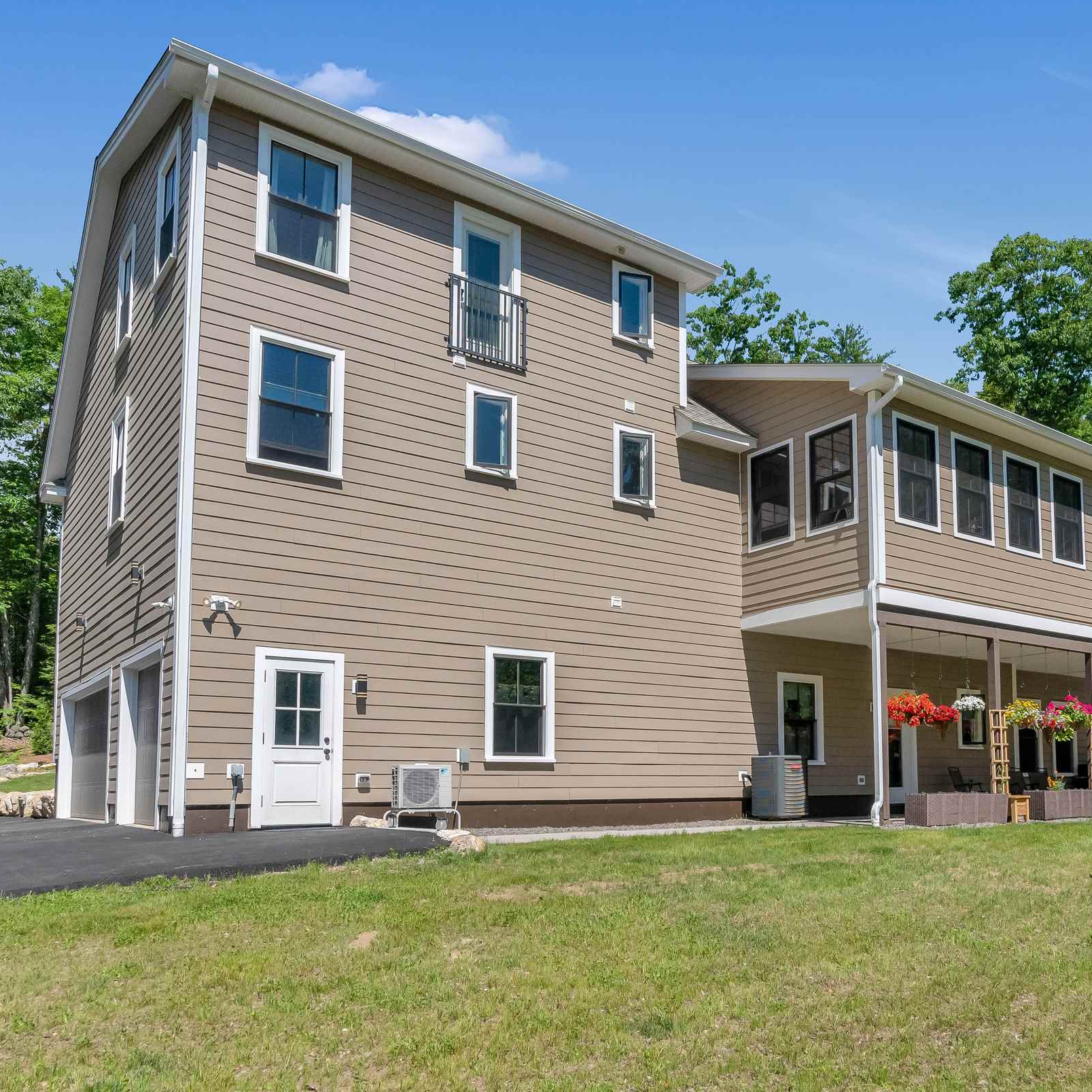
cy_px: 494
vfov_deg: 60.8
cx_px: 708
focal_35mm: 26
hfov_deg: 59.8
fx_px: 928
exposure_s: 1/4000
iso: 800
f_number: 8
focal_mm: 16
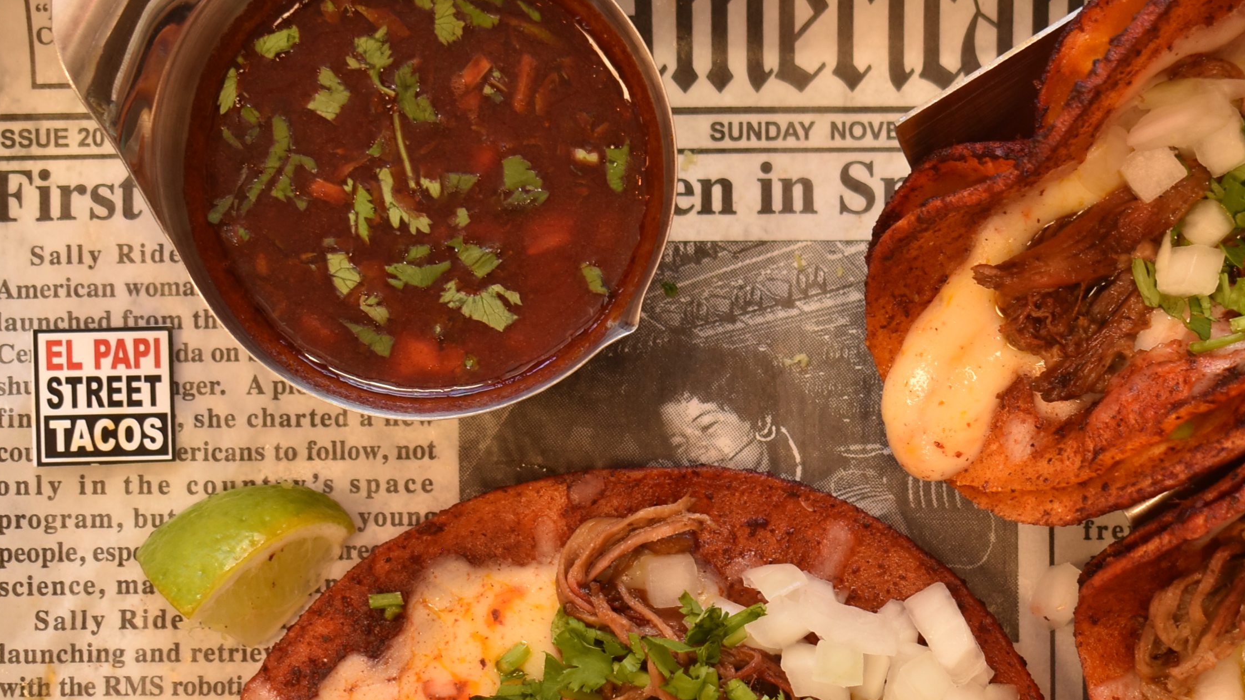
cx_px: 898
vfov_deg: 8.5
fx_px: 4690
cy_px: 646
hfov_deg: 15.1
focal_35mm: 142
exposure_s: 1/10
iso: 100
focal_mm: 45
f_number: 5
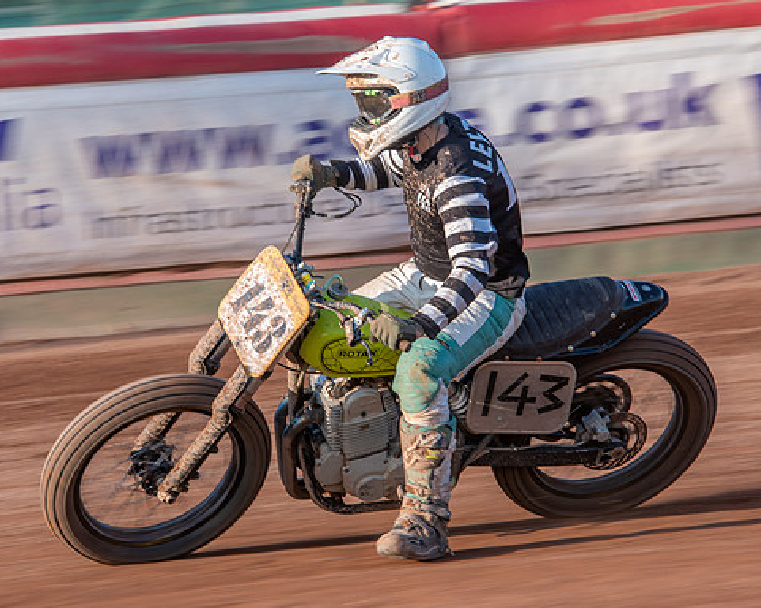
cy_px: 287
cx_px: 360
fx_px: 6526
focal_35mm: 290
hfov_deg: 6.7
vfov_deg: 5.3
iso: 180
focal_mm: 200
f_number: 8
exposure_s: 1/200
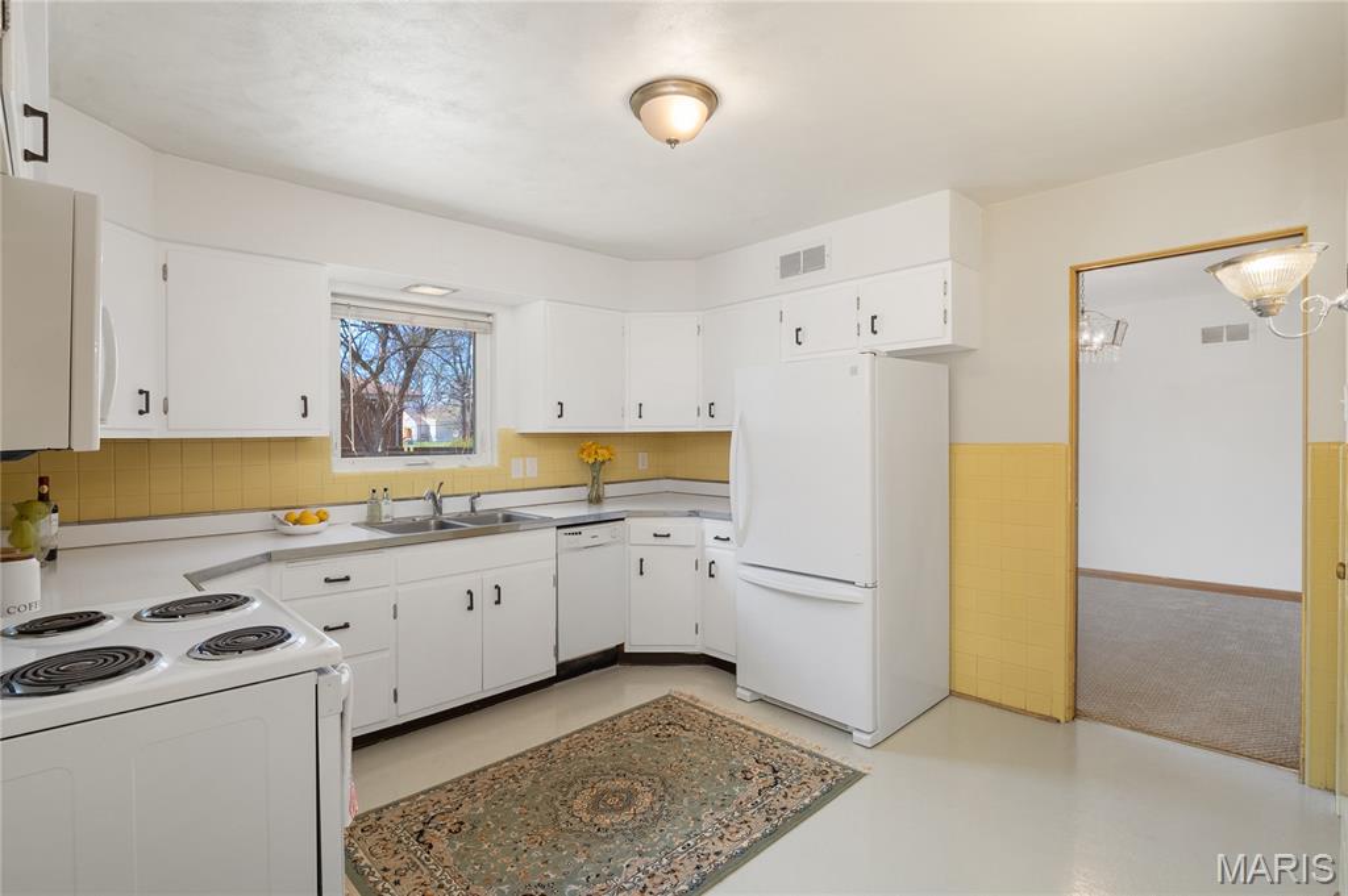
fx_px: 599
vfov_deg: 73.7
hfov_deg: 96.8
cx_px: 674
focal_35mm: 16
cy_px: 448
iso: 400
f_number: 7.1
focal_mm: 8
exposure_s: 1/6
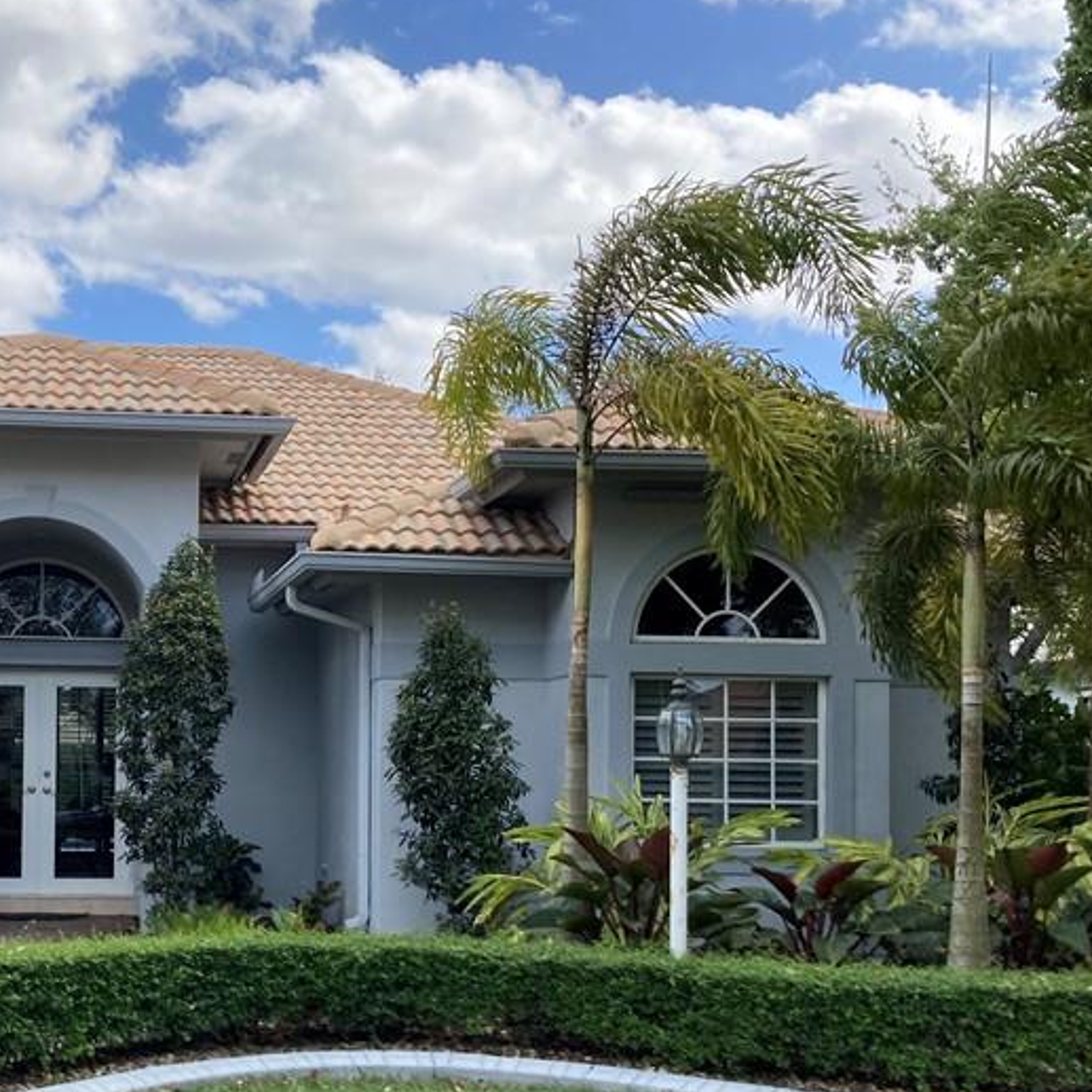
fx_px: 1749
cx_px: 196
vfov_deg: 34.3
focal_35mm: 49
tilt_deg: +1.4
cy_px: 746
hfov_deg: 33.5
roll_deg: -0.9
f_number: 1.8
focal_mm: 3.99
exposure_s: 1/1130
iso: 20
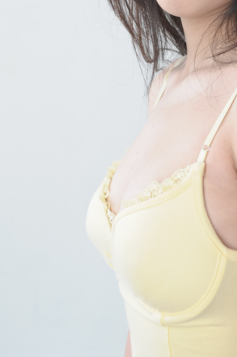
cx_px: 136
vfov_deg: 21.0
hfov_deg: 14.2
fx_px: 949
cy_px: 60
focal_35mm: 96
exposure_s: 1/125
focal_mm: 35
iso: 320
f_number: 4
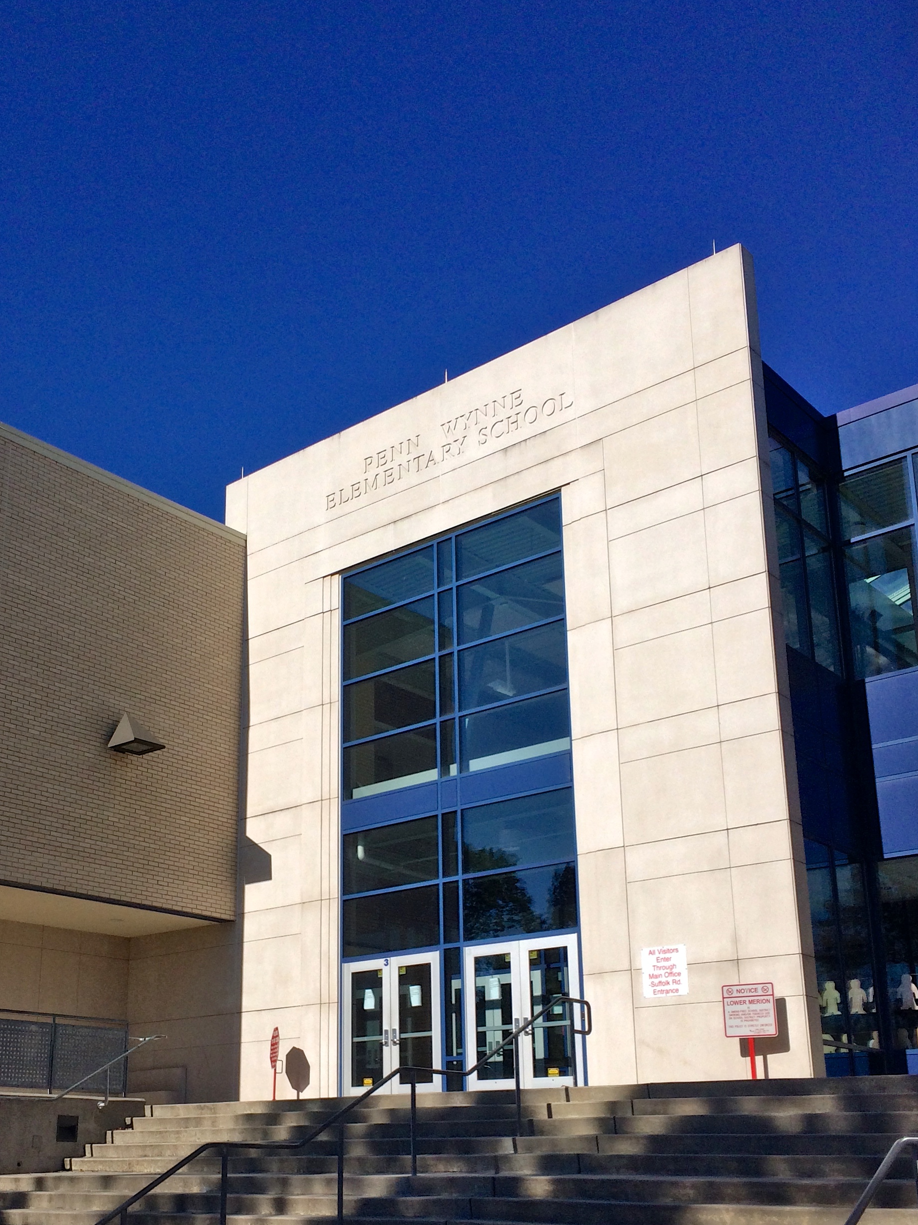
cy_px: 774
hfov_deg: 35.7
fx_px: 1414
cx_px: 340
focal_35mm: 40
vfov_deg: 46.3
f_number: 2.2
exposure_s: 1/5128
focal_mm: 4.12
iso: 32
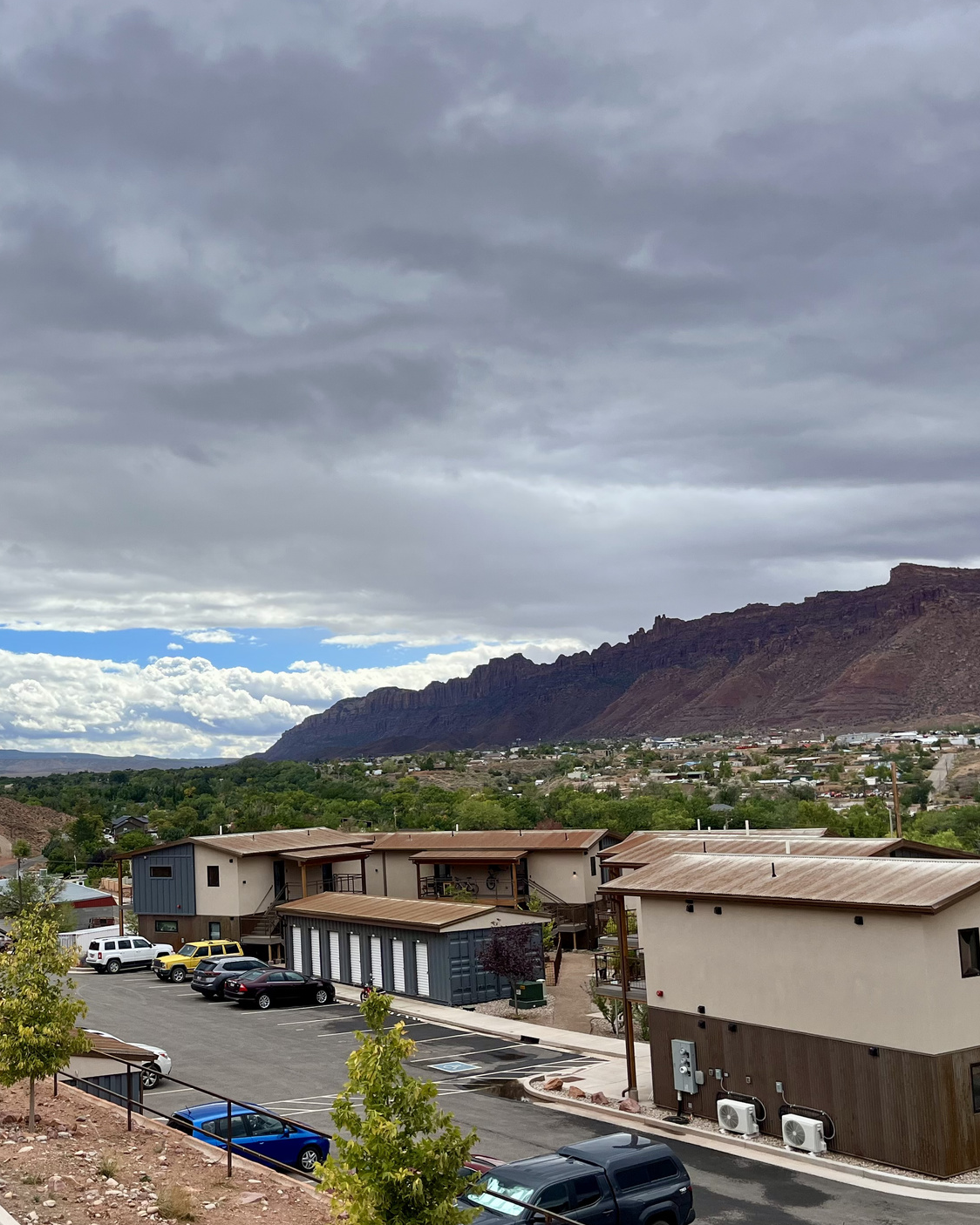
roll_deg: +1.9
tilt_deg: +5.9
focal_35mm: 37
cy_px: 657
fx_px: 1341
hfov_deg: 39.1
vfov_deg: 49.0
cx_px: 243
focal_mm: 5.1
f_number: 1.6
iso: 50
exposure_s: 1/3745
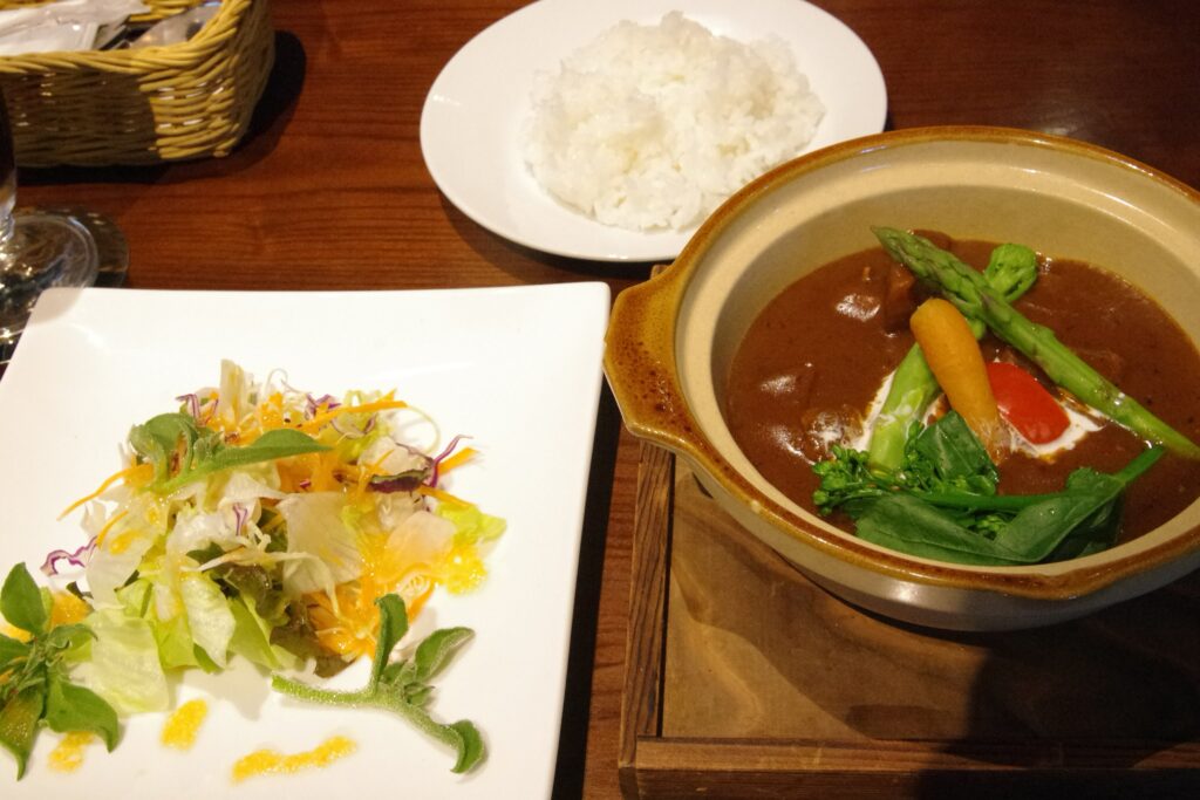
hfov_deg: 46.4
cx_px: 600
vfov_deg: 31.9
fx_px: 1400
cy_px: 400
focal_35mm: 42
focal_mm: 28
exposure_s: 1/50
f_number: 13
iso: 6400
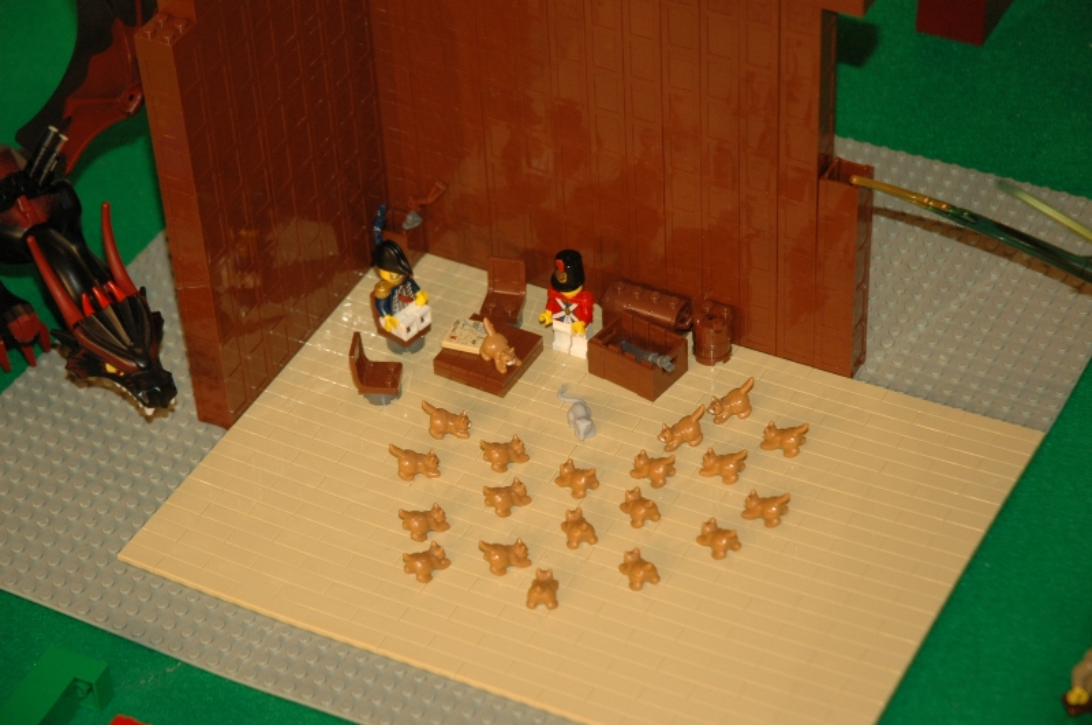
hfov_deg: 19.5
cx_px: 546
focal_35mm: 105
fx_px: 3180
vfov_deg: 13.0
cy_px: 362
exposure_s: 1/60
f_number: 4.5
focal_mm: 70
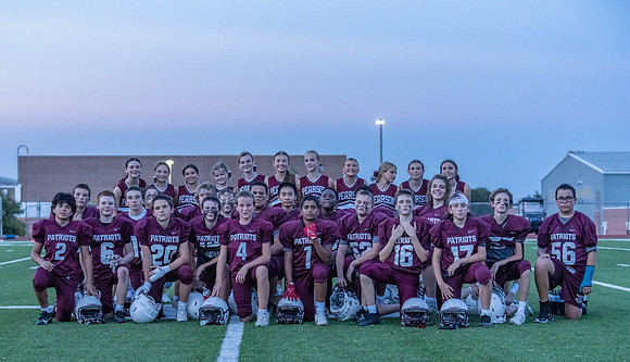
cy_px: 236
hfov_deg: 25.7
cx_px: 276
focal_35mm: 82
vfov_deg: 14.9
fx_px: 1378
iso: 8000
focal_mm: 70
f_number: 3.5
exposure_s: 1/320
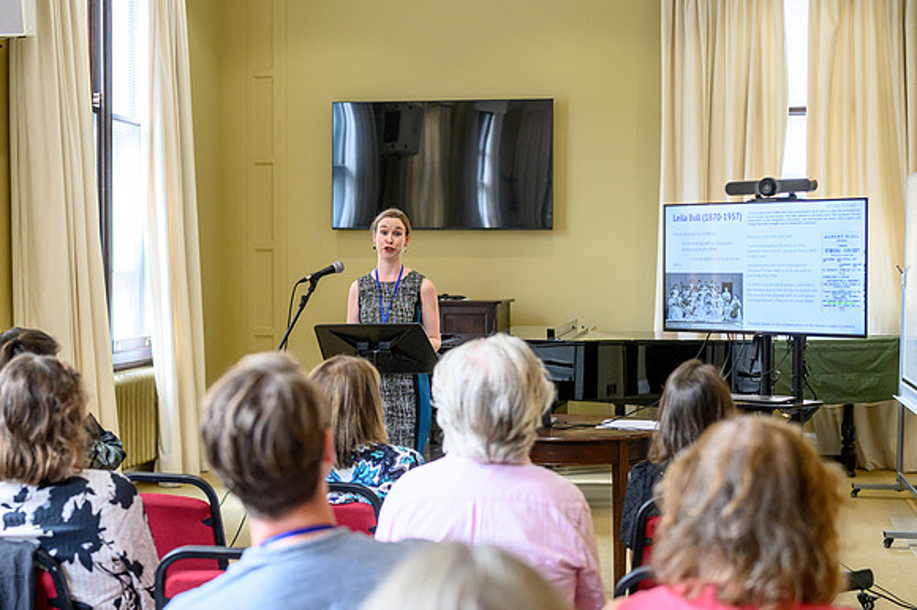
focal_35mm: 53
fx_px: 1351
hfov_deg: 37.5
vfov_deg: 25.5
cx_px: 458
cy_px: 305
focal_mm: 35
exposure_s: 1/400
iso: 1100
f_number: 2
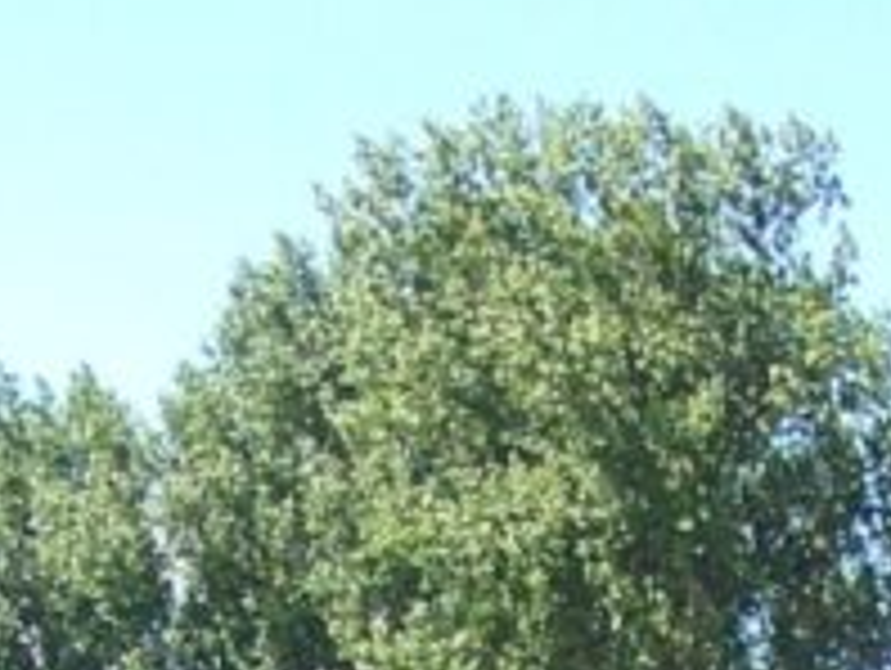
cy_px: 1664
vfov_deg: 6.5
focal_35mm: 218
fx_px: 5618
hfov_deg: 9.1
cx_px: 594
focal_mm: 5.85
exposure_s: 1/320
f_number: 2.8
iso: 64
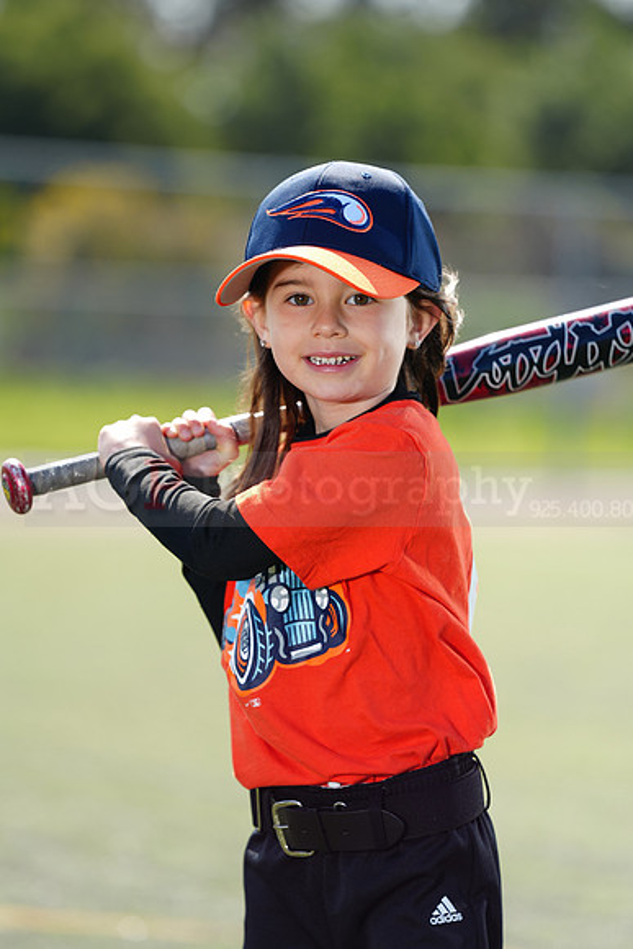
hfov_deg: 6.9
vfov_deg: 10.3
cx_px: 316
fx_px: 5271
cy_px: 474
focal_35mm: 200
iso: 50
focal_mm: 200
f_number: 4
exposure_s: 1/250
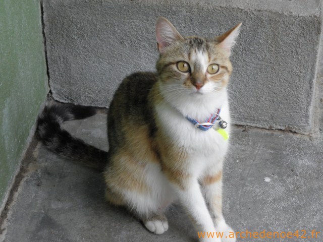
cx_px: 162
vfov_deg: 13.5
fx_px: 1026
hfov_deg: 17.9
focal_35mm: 110
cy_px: 121
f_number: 4.3
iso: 125
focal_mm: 19.73
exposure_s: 1/30
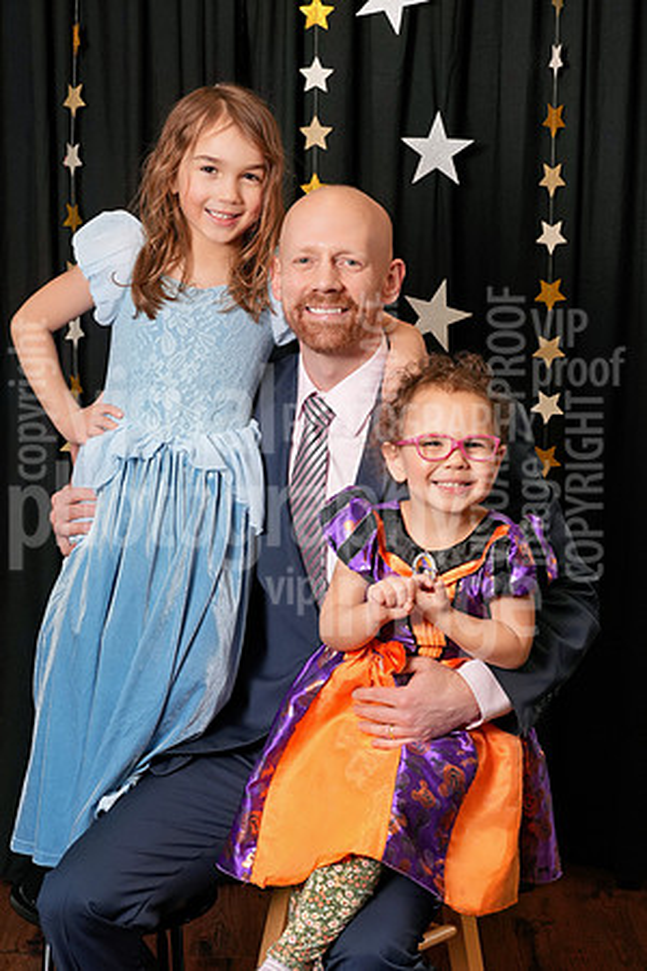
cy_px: 486
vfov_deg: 28.6
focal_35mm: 70
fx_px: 1900
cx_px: 324
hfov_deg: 19.3
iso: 800
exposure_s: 1/125
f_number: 8
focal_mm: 47
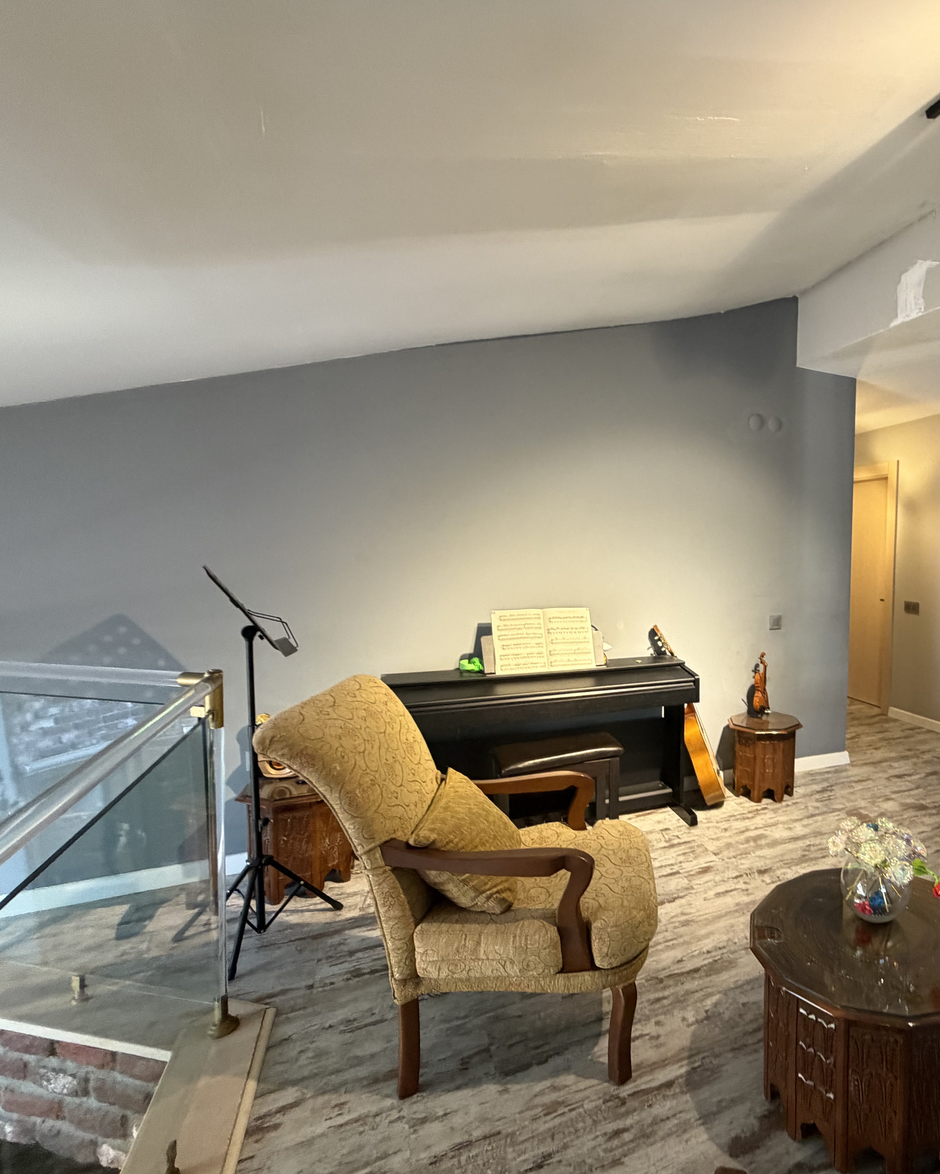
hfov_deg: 64.5
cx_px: 755
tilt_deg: -4.0
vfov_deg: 83.3
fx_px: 661
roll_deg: -0.1
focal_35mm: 19
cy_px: 599
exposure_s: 1/50
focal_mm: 2.22
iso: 320
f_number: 2.2
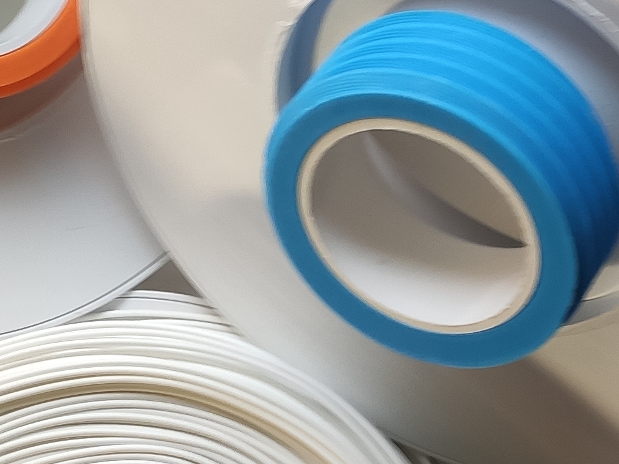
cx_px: 269
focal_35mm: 103
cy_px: 275
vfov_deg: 14.4
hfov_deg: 19.1
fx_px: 1841
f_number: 1.75
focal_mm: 4.77
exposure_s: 1/33
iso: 374
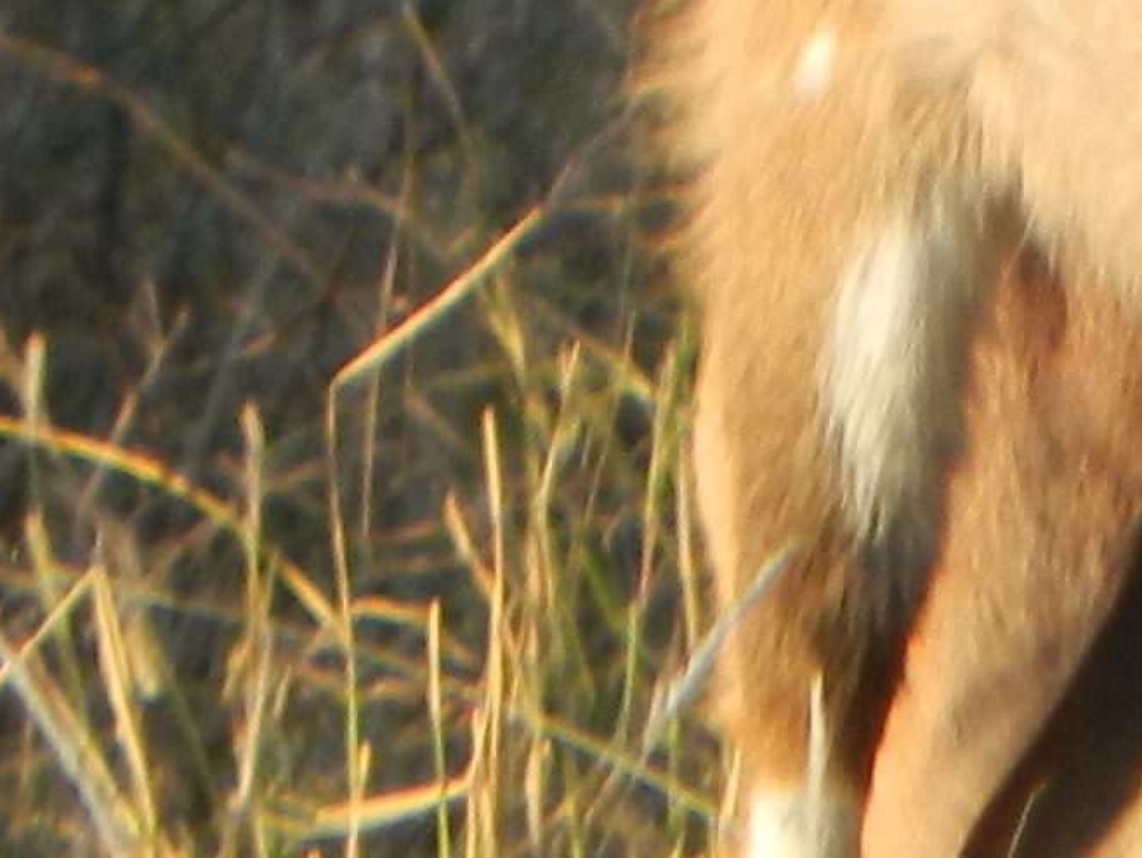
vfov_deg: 0.3
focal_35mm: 4921
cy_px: -372
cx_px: 1399
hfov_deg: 0.4
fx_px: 162406
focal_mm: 144
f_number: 5.7
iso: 180
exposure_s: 1/125
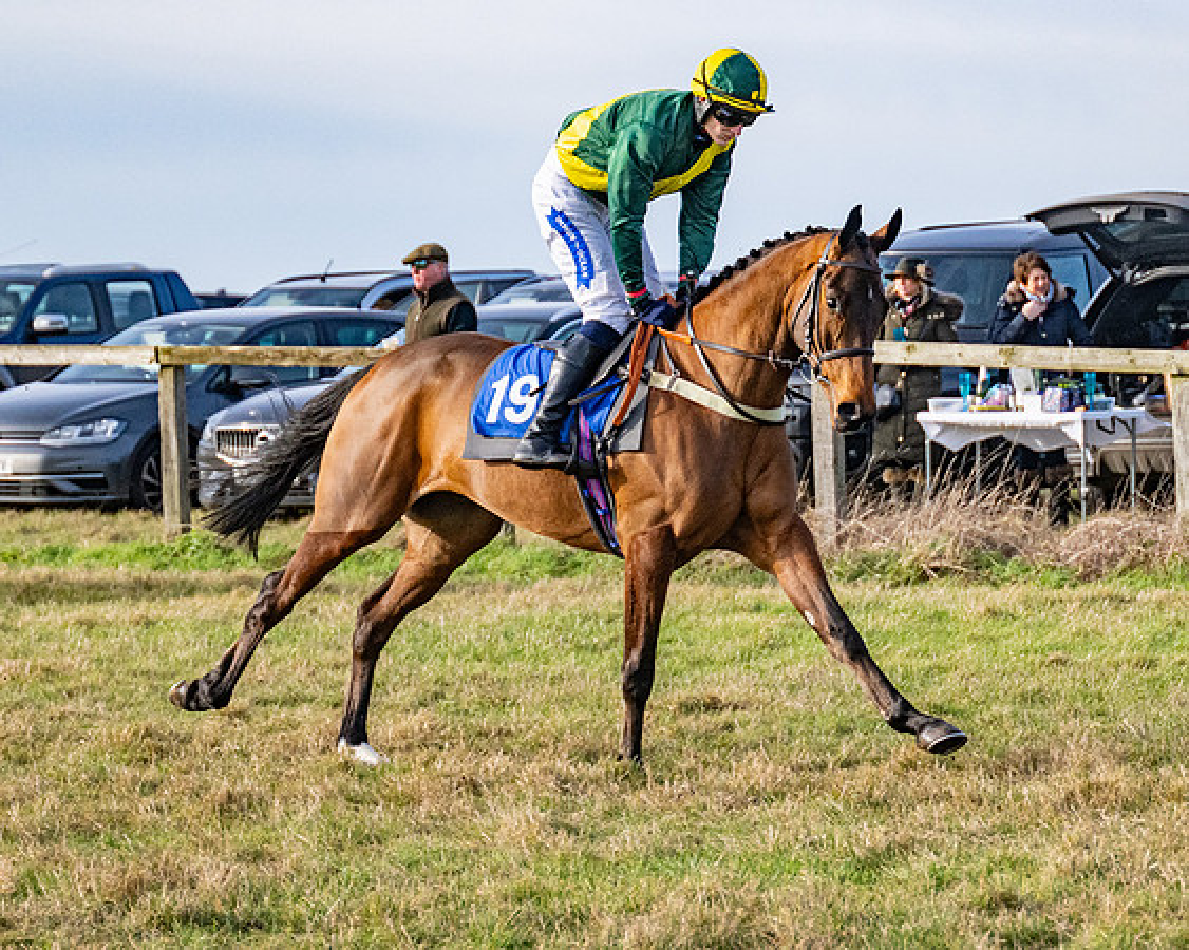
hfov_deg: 9.9
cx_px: 674
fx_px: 6874
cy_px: 390
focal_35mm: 195
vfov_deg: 7.9
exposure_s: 1/6400
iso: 800
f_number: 4
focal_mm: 98
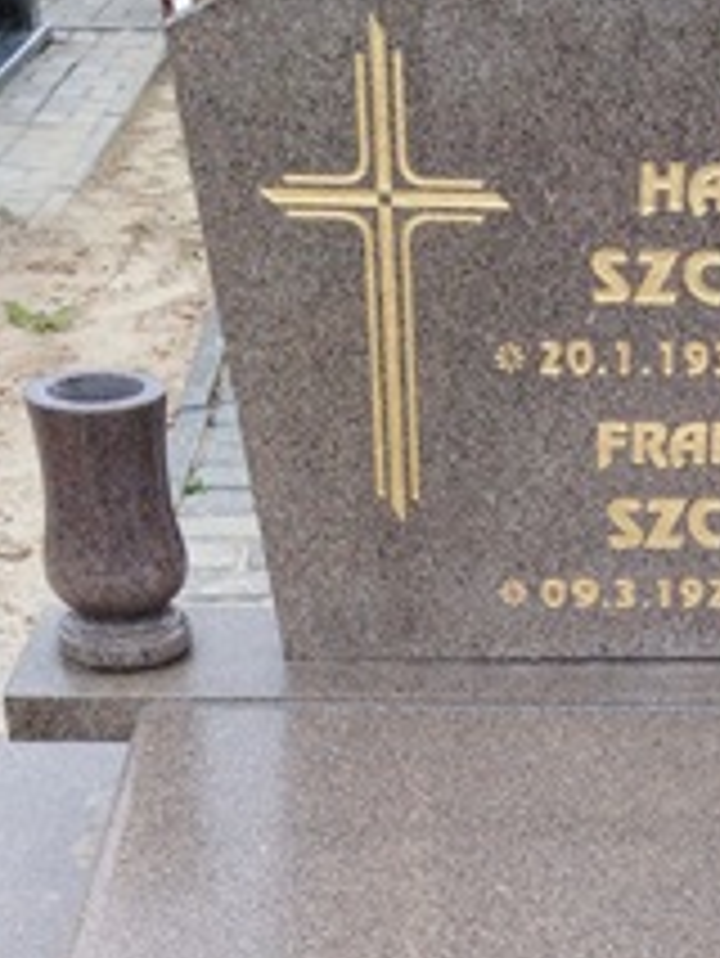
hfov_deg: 18.6
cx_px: 644
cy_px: 1133
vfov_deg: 23.0
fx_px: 2161
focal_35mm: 78
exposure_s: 1/100
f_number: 2.2
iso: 121
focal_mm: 3.46
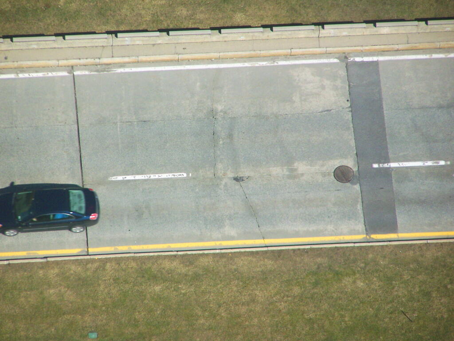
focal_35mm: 380
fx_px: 4984
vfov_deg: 3.9
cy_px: 170
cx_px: 227
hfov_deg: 5.2
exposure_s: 1/200
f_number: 3.7
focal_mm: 63
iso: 140
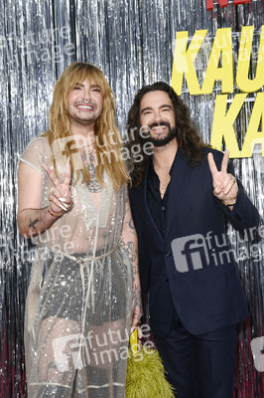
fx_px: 683
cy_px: 199
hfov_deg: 21.9
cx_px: 132
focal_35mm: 62
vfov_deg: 32.4
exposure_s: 1/320
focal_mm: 62
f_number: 5.6
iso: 400
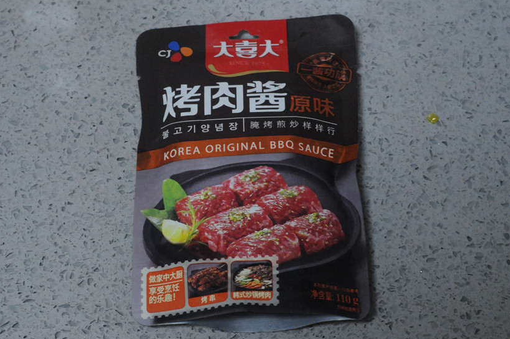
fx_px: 1132
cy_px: 164
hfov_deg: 25.4
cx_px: 242
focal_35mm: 80
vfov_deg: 17.0
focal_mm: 50
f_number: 9
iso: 3200
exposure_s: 1/10
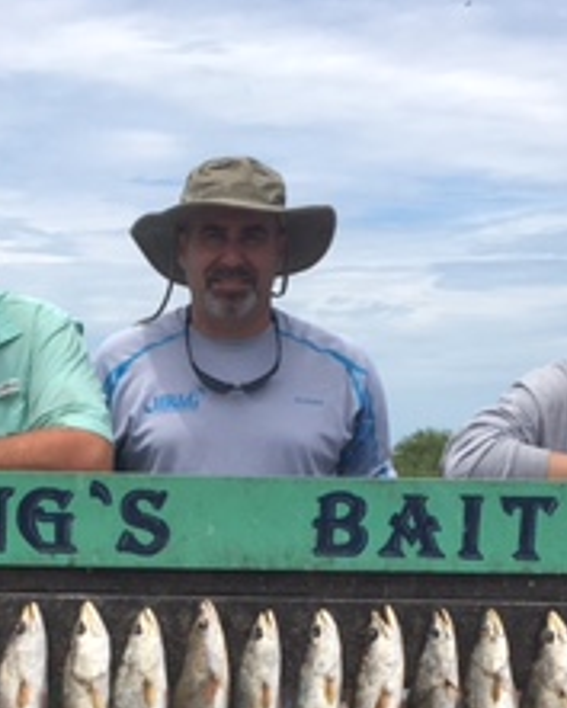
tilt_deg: -6.9
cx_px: 138
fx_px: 1719
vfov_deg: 22.2
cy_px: 740
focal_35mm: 82
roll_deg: +0.8
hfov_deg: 18.6
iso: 25
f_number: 2.2
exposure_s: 1/2079
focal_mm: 4.15
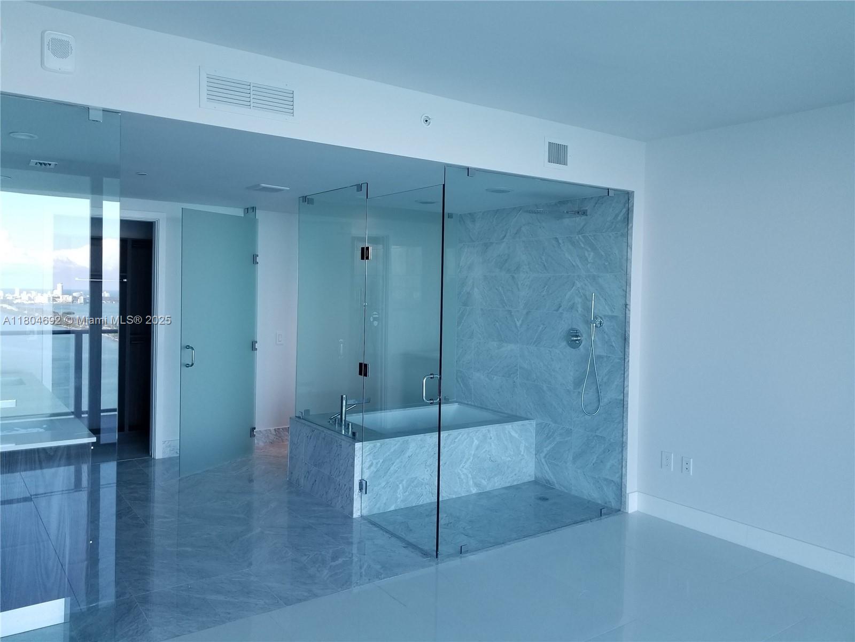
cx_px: 428
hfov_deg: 67.3
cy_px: 321
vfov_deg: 53.1
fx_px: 642
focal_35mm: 26
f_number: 1.7
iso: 80
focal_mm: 4.25
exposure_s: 1/120
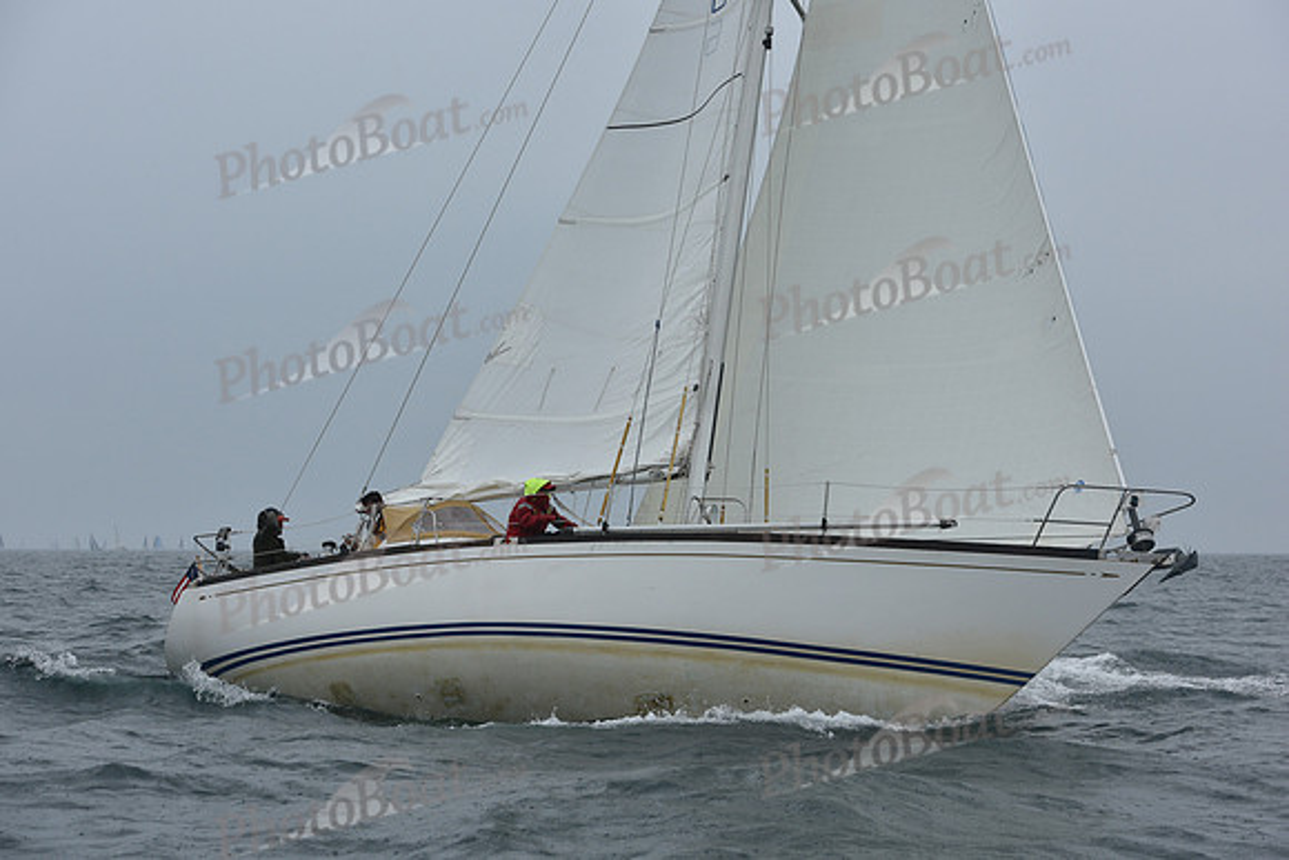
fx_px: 2507
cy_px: 430
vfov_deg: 19.5
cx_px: 644
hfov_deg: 28.8
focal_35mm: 70
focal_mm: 70
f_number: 7.1
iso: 320
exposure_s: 1/1000
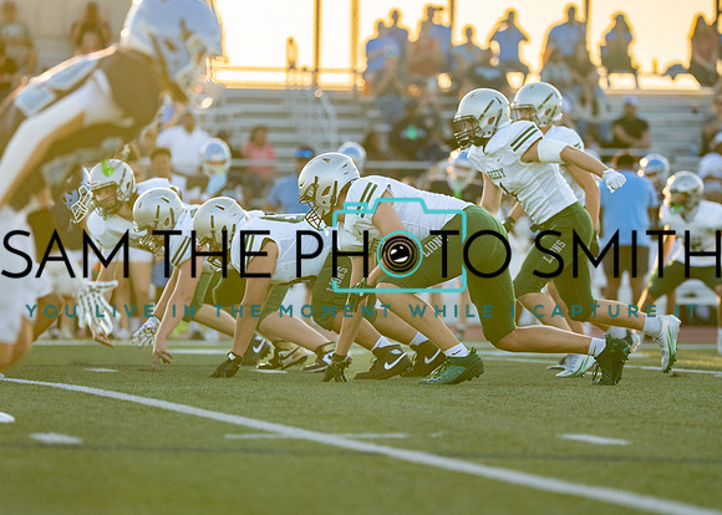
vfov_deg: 4.7
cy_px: 271
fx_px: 6252
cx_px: 414
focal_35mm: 305
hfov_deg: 6.6
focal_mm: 200
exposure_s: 1/2500
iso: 500
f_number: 2.8
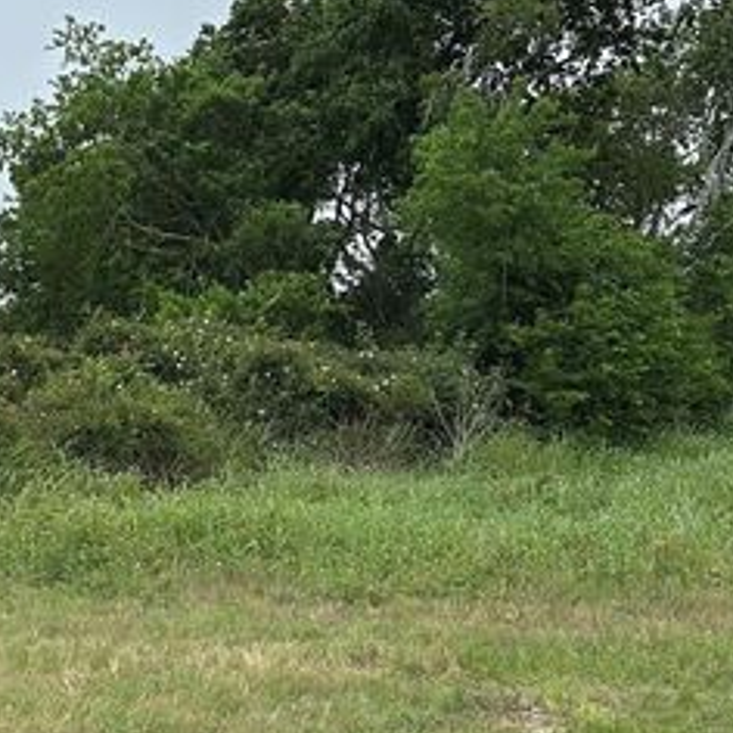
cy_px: 464
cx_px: 96
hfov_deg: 27.7
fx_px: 1437
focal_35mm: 60
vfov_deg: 28.5
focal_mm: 6.86
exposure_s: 1/2203
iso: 80
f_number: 1.78
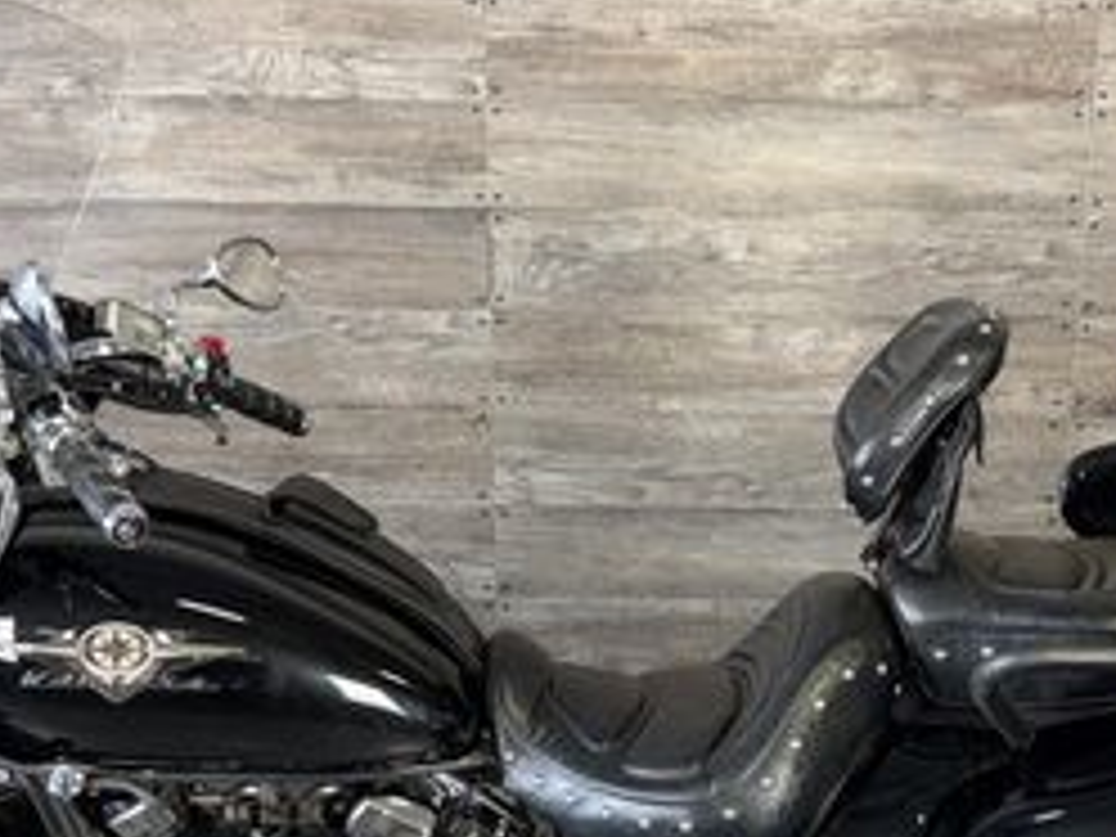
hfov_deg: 31.1
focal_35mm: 62
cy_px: 770
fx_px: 1999
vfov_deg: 23.0
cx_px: 675
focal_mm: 6.76
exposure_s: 1/22
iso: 80
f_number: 1.78
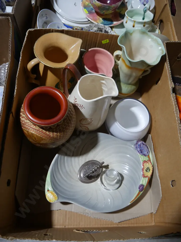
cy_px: 121
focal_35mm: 28
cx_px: 90
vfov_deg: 63.4
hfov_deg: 49.7
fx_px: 195
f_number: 3.5
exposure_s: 1/80
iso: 200
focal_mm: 14
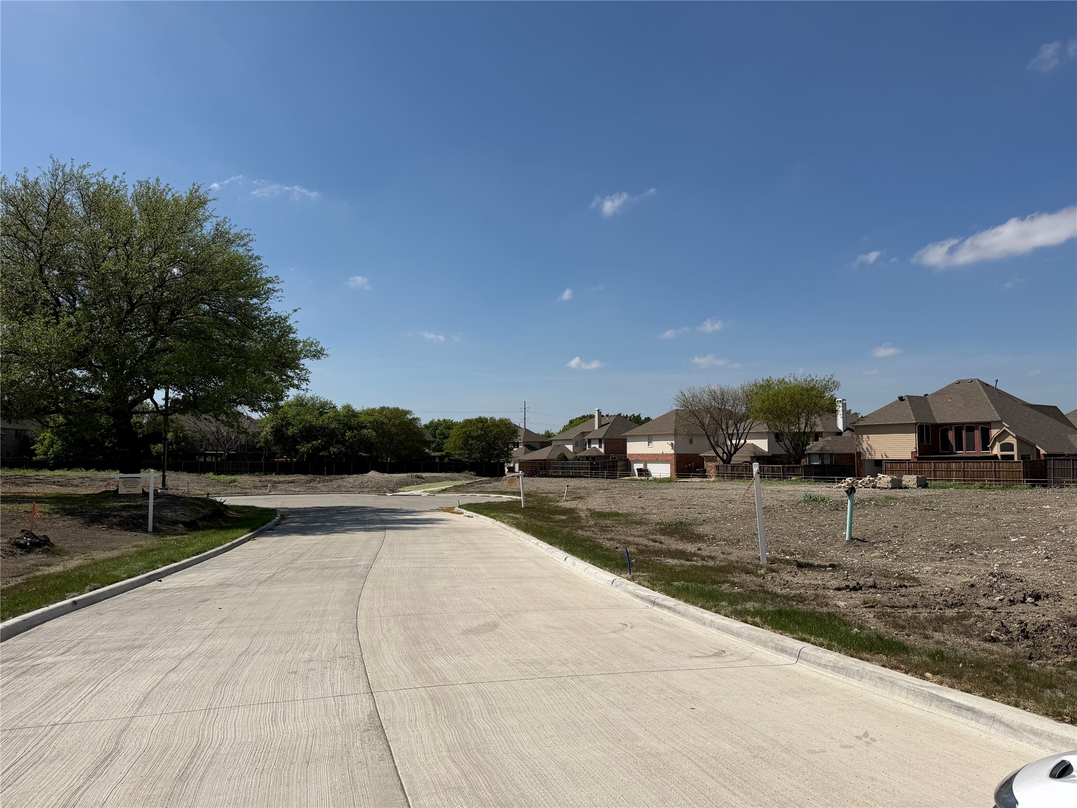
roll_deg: +0.4
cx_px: 538
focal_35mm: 24
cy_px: 404
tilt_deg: +3.4
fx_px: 747
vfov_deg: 56.8
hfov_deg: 71.6
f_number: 1.78
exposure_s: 1/9091
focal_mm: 6.76
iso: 80
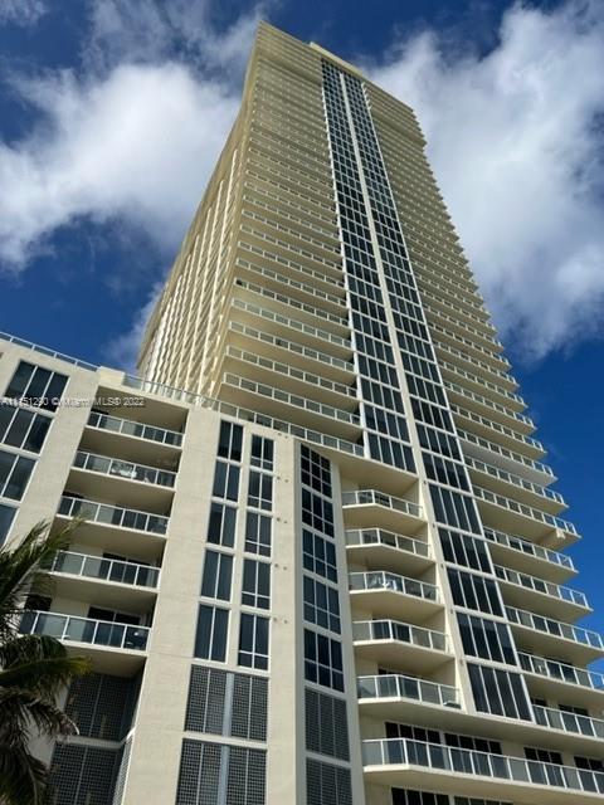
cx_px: 302
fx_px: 605
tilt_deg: +47.1
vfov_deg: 67.3
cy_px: 402
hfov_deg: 53.1
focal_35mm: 26
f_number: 1.5
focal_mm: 5.7
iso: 50
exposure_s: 1/7463
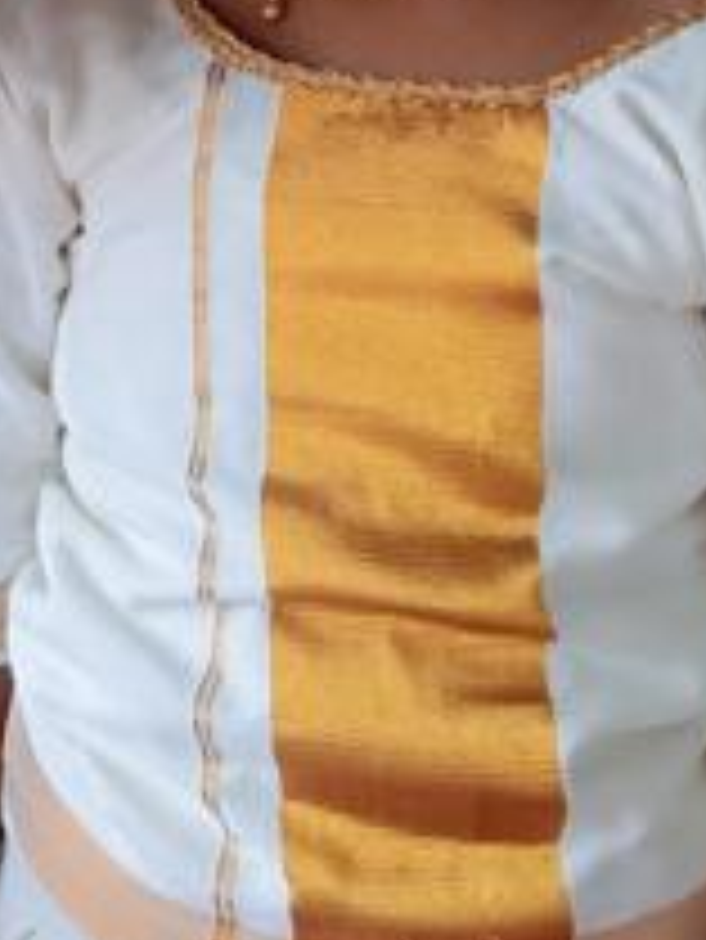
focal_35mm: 99
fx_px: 2689
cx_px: -36
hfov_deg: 14.7
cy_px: -252
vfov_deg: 18.5
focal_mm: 3.98
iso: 125
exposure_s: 1/100
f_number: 1.8
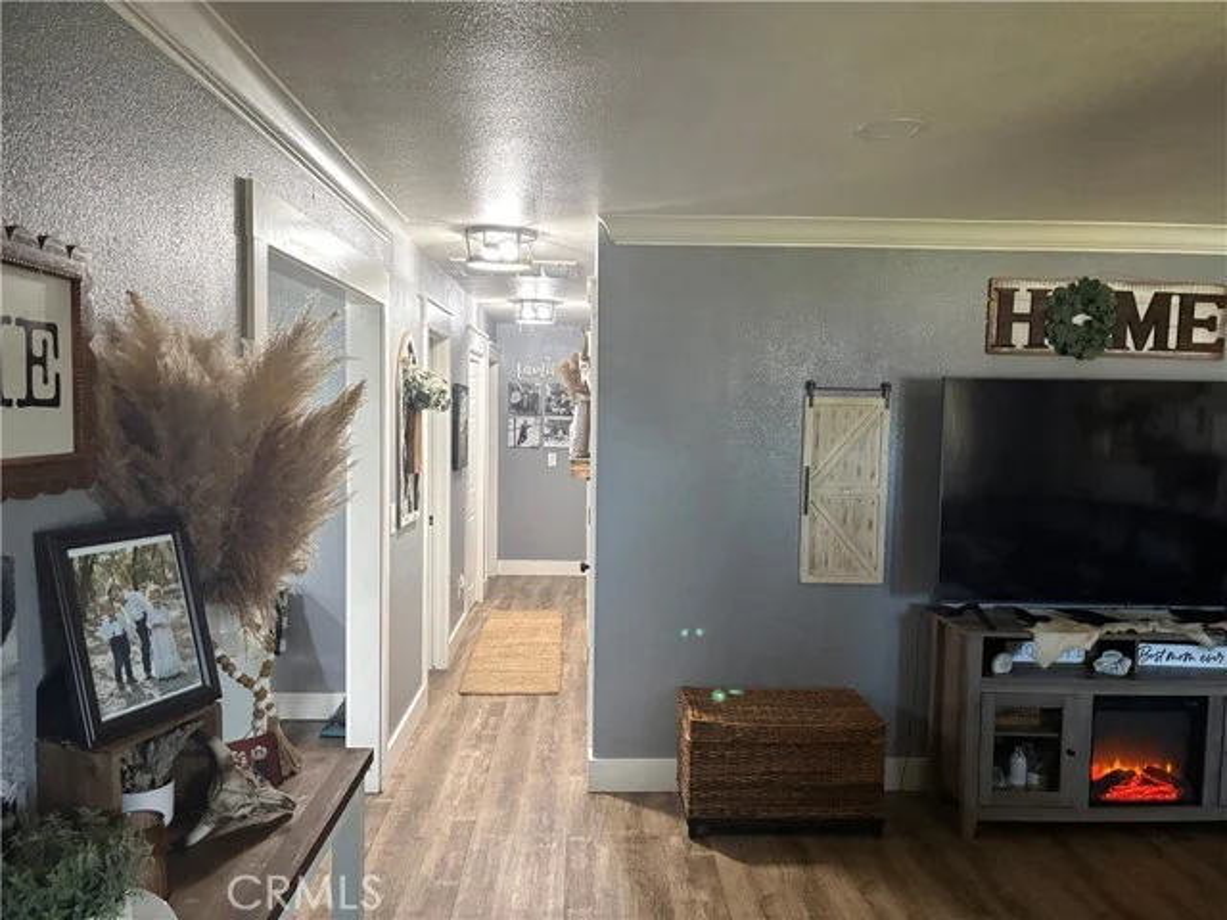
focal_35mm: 26
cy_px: 460
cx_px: 614
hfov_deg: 67.3
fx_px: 922
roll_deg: -0.6
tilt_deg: -3.9
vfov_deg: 53.1
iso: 500
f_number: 1.6
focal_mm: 5.96
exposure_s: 1/60
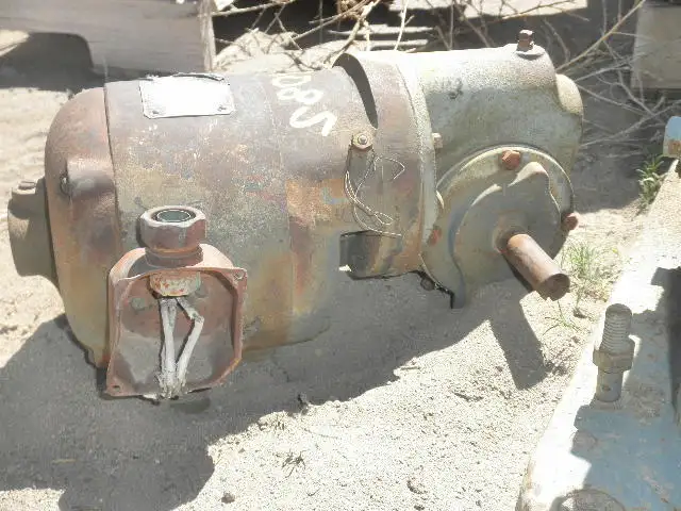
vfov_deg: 32.9
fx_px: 866
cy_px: 256
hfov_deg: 42.9
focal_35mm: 44
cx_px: 340
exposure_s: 1/320
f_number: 3.4
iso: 64
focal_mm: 7.9
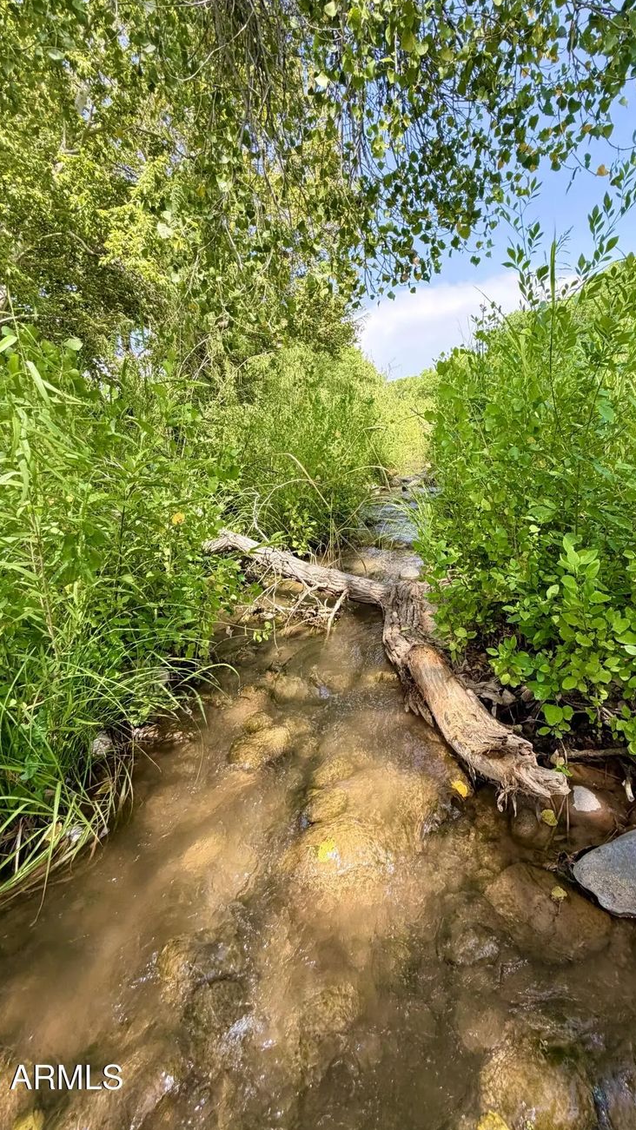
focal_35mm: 16
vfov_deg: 99.3
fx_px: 480
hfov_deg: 66.7
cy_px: 539
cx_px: 368
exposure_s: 1/502
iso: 64
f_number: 2.2
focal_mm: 2.22
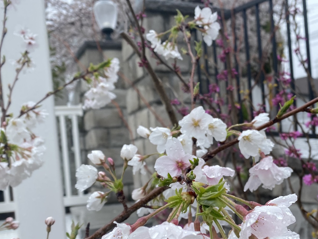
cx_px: 230
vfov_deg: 32.2
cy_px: 181
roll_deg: +4.2
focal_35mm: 44
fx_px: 404
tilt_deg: -4.2
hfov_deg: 41.9
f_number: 1.8
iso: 32
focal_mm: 4.25
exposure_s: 1/877
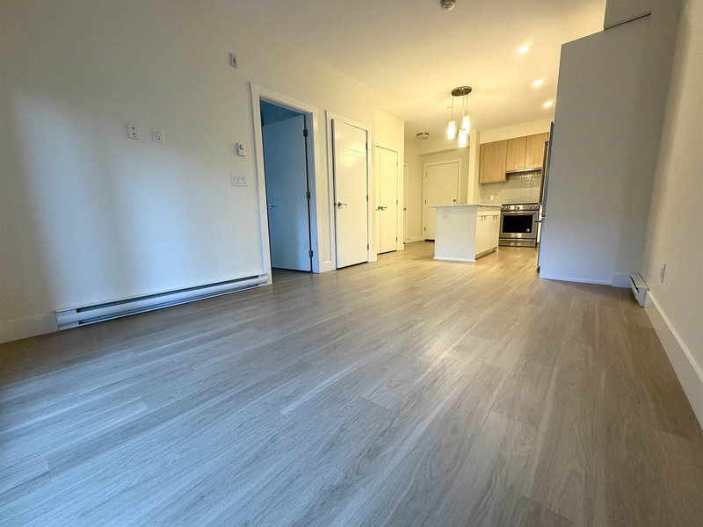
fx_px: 284
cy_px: 264
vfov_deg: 85.7
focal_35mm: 14
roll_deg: +1.4
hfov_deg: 102.1
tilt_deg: -9.1
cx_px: 352
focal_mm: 2.22
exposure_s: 1/60
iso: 320
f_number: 2.2
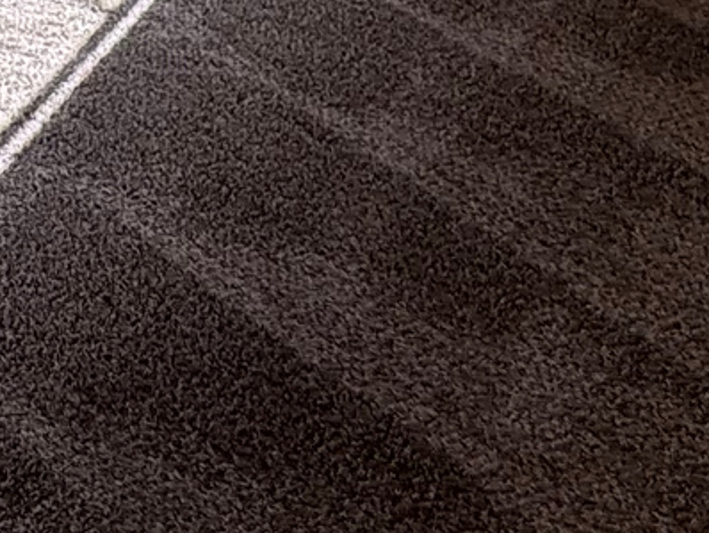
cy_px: -668
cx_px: 217
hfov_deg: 26.8
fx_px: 1476
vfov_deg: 14.8
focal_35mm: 72
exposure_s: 1/238
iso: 40
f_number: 2.2
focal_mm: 2.22
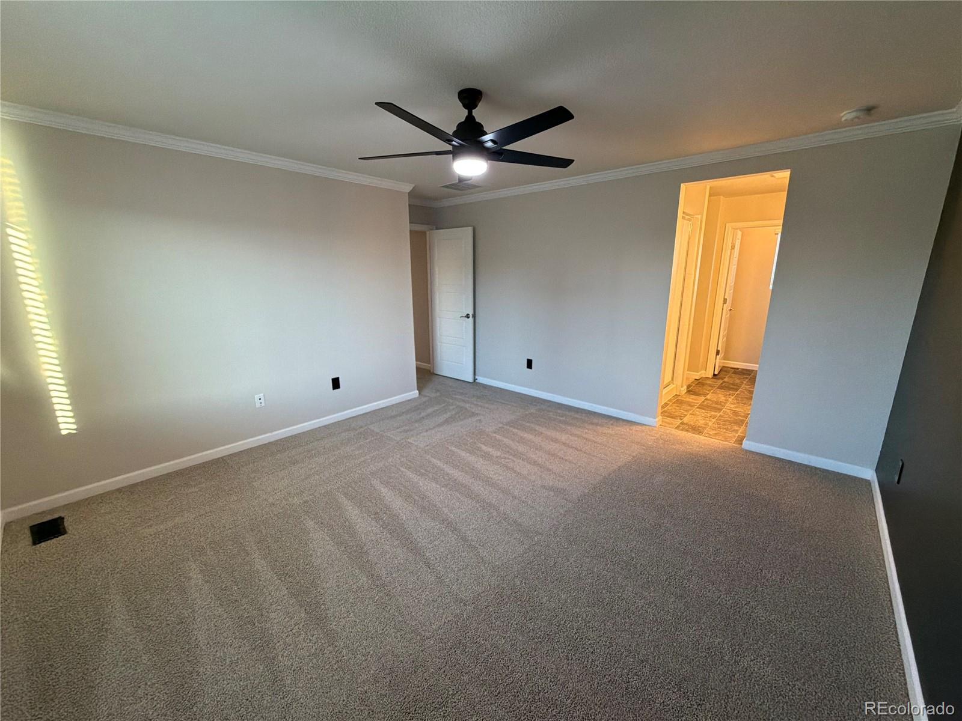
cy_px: 360
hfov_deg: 102.1
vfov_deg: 85.7
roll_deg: +0.9
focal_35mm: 14
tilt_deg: -13.7
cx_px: 481
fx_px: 389
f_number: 2.2
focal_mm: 2.22
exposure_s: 1/60
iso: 400
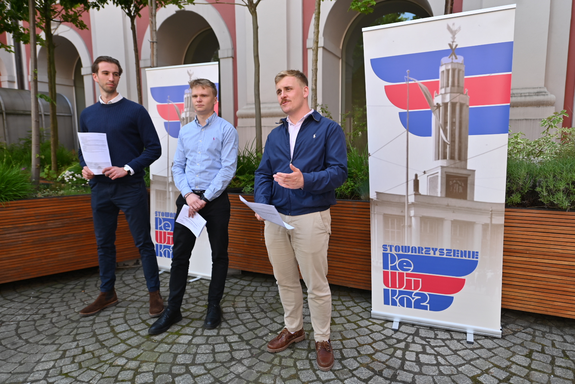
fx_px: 383
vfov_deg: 53.1
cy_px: 192
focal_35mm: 24
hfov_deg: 73.7
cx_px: 288
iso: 100
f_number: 3.5
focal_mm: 24
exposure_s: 1/400
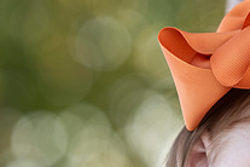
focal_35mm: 434
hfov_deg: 4.7
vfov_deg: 3.2
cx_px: 186
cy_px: 182
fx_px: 3014
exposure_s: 1/250
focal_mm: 155
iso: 160
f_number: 4
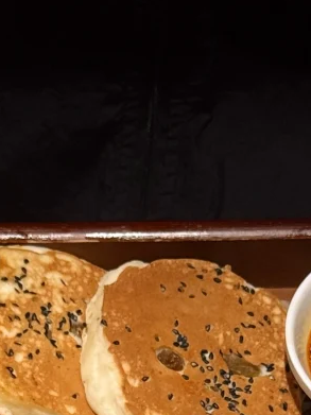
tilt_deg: -60.0
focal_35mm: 177
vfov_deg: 10.5
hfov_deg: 8.4
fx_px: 2121
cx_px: 129
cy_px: 761
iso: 50
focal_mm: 6.76
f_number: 1.78
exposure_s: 1/100
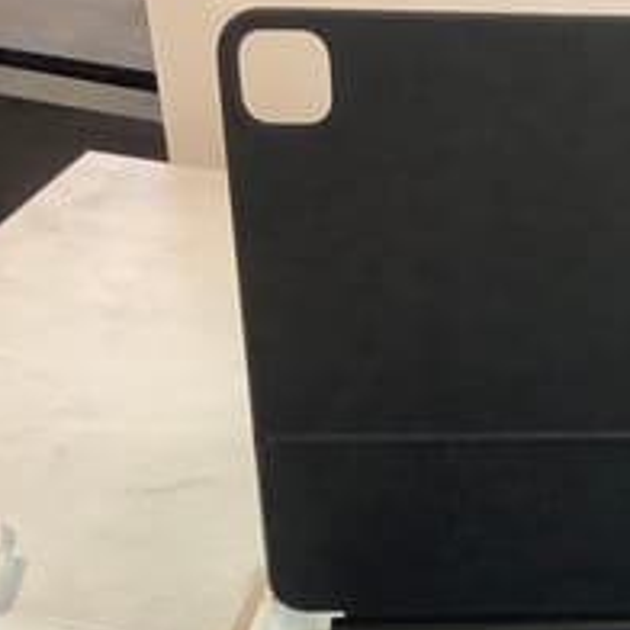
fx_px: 1441
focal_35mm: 70
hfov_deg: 23.7
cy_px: 551
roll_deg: -2.0
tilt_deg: -38.9
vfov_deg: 24.1
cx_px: 620
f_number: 2.4
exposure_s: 1/50
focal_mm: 3.3
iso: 250
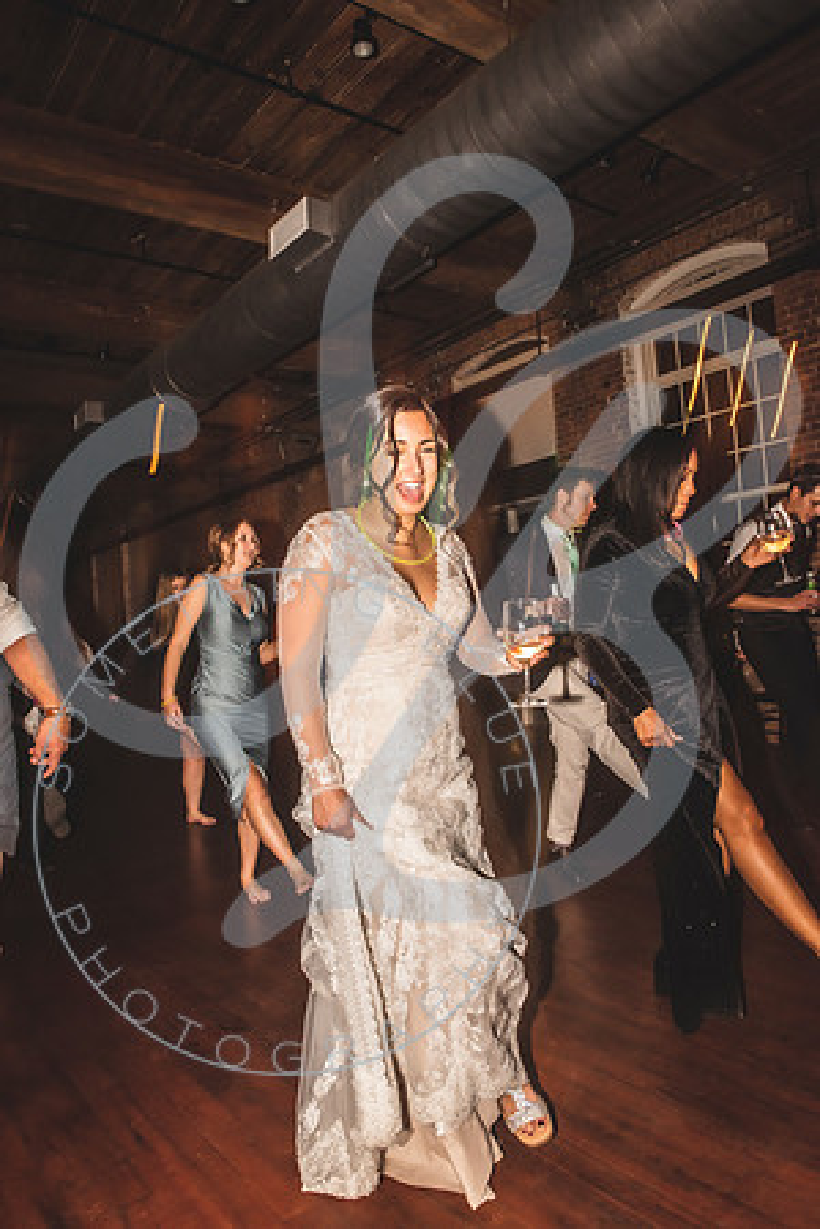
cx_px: 410
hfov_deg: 53.1
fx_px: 820
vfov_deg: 73.7
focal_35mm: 24
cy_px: 614
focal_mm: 24
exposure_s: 1/13
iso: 1000
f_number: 11
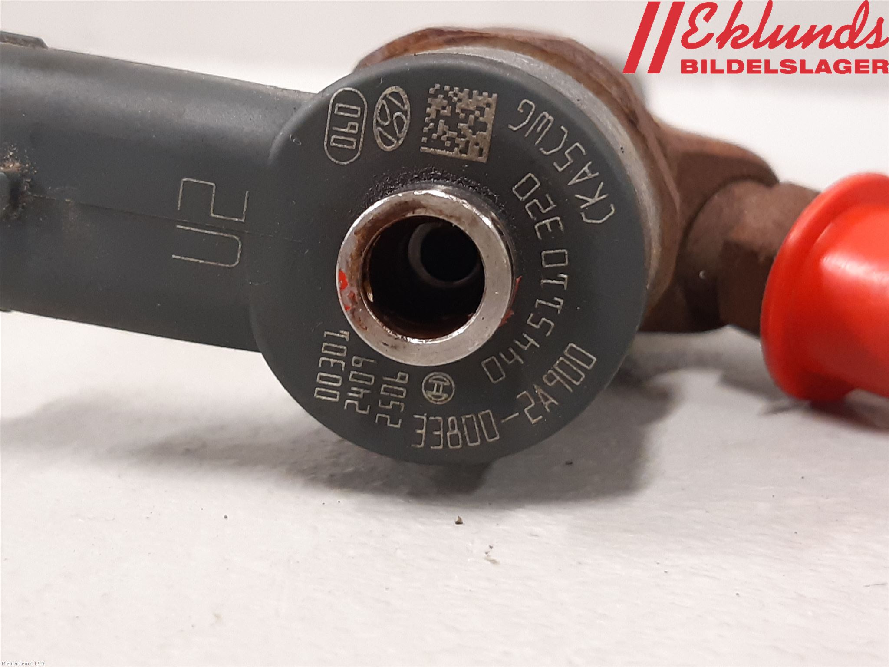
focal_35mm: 26
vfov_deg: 53.1
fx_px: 668
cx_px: 444
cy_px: 334
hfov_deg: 67.3
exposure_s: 1/33
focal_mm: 3.93
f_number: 1.7
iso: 200
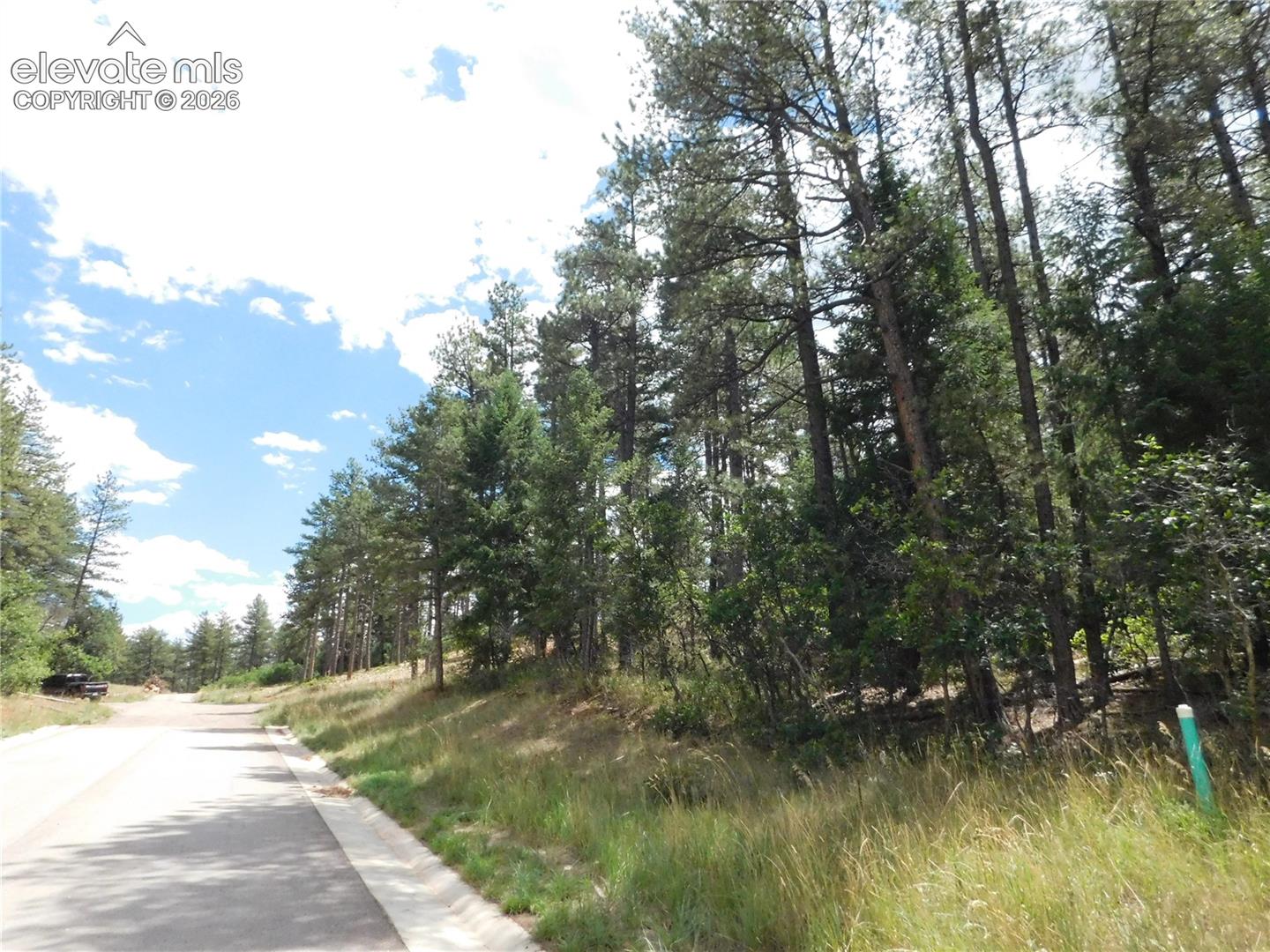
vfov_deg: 58.9
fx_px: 844
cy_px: 476
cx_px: 635
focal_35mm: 23
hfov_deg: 73.9
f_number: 6
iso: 800
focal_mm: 4
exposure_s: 1/1250
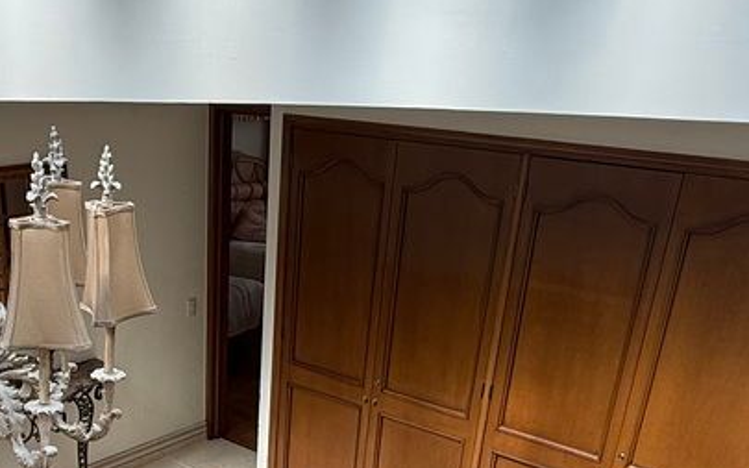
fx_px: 898
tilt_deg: -25.2
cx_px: 266
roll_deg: -3.0
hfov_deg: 44.8
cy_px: 498
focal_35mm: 44
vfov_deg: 27.1
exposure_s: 1/139
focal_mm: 2.22
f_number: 2.2
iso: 50
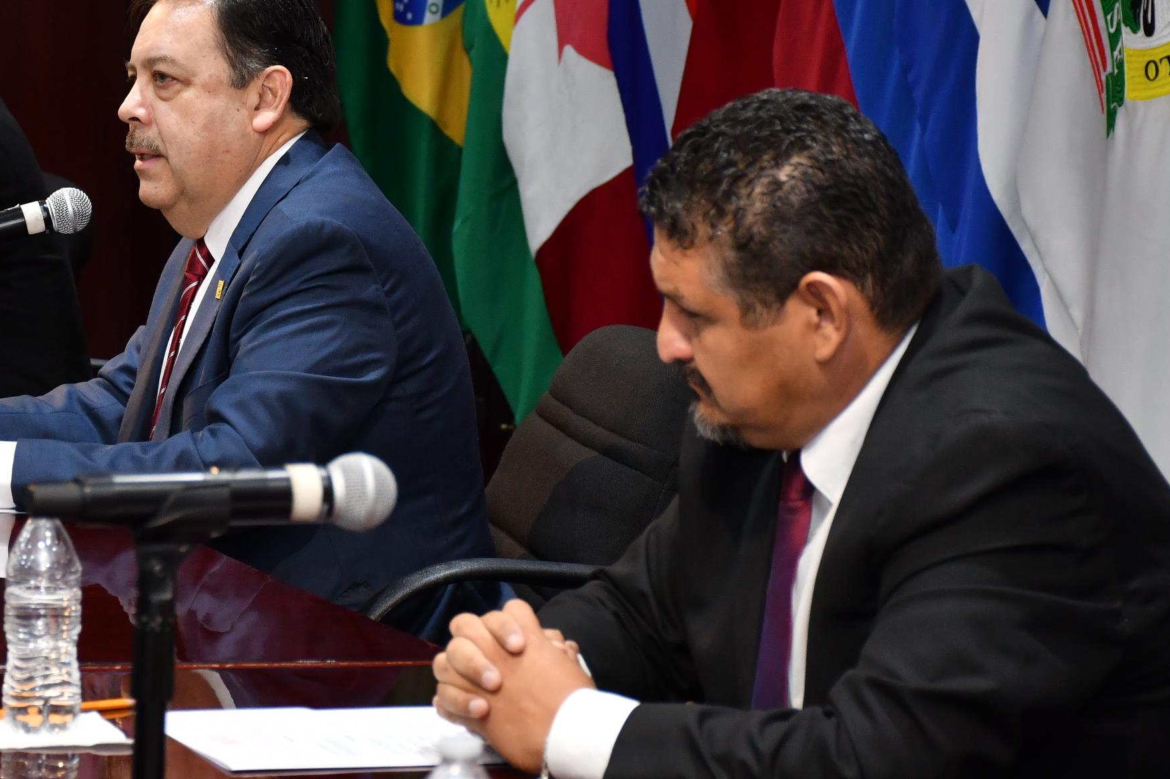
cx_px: 263
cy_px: 396
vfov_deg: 8.7
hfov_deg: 13.0
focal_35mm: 157
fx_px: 5101
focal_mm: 66
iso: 1250
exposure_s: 1/125
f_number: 5.6
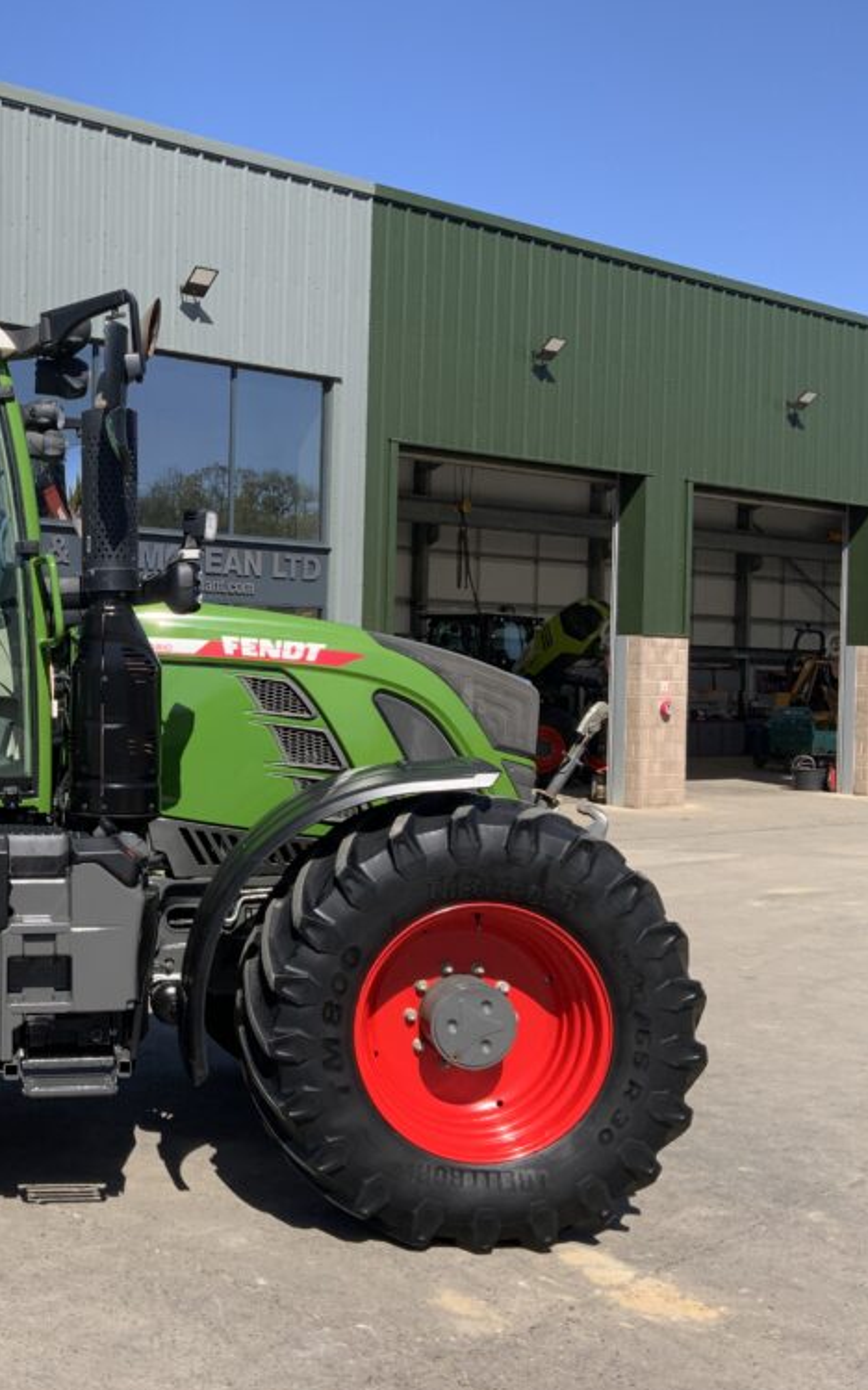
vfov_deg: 47.2
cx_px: 85
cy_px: 705
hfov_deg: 29.3
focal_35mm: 42
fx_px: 1590
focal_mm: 3
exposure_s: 1/1451
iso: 16
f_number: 1.8
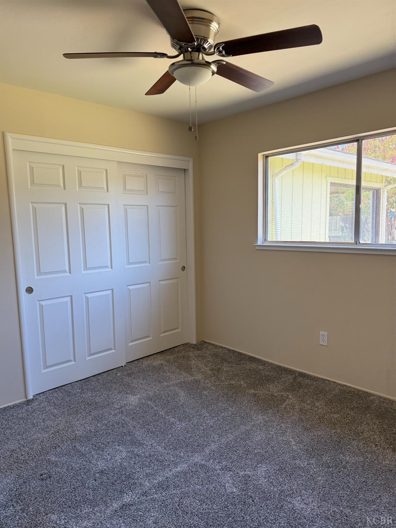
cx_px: 198
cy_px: 264
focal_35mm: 24
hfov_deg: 56.8
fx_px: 366
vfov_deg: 71.6
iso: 200
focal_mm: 6.76
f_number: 1.78
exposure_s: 1/120
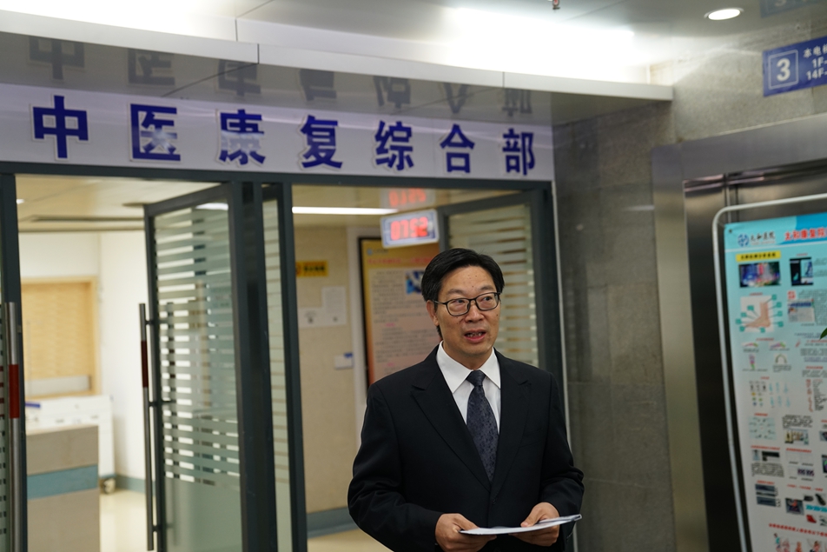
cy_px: 276
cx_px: 414
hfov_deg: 39.6
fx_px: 1149
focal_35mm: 50
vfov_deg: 27.0
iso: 1000
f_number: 2.8
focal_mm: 50
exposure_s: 1/60
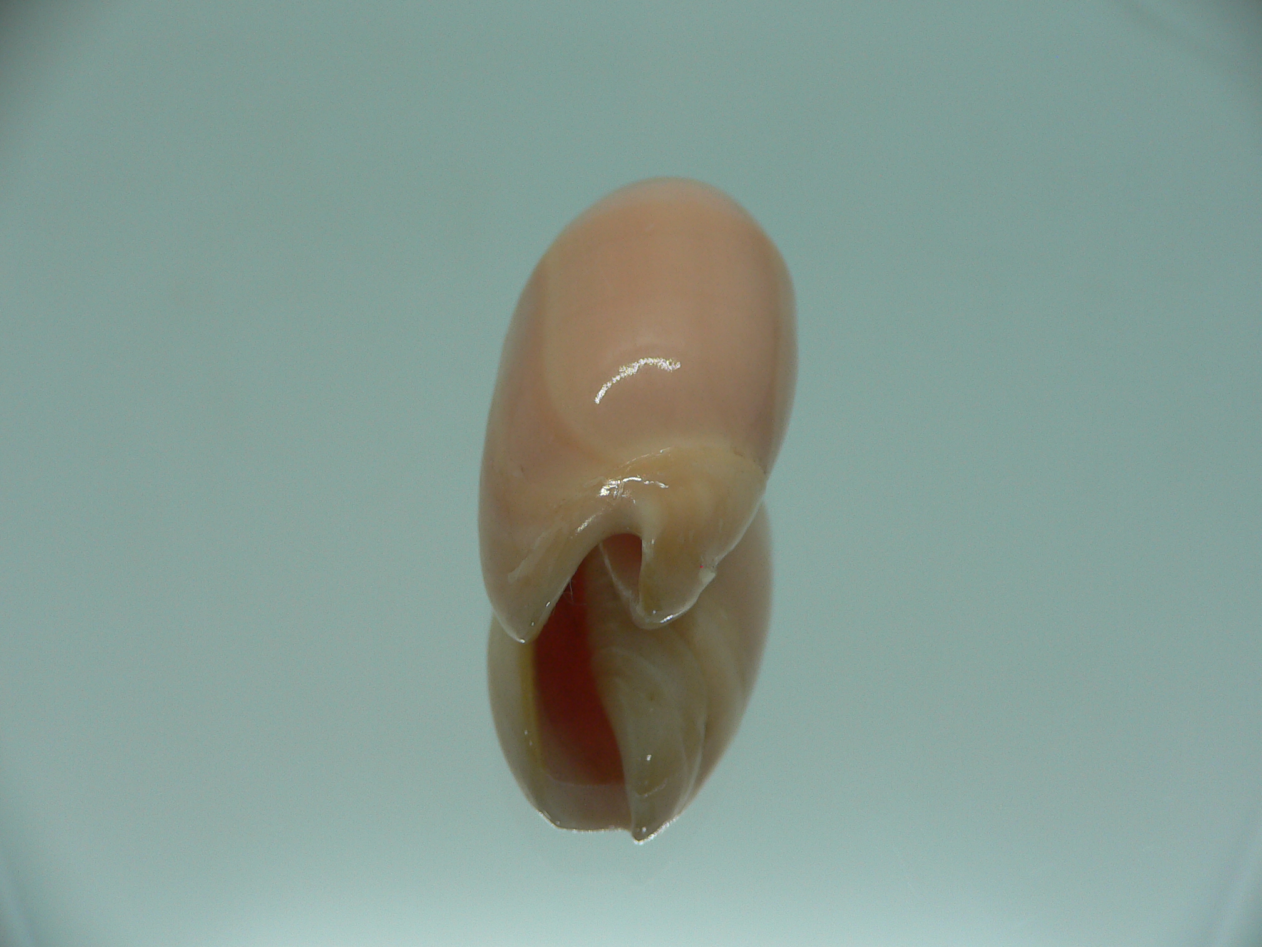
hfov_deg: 52.6
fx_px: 1276
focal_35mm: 35
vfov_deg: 40.7
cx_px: 631
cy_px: 474
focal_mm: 4.6
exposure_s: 1/60
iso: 80
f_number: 2.8
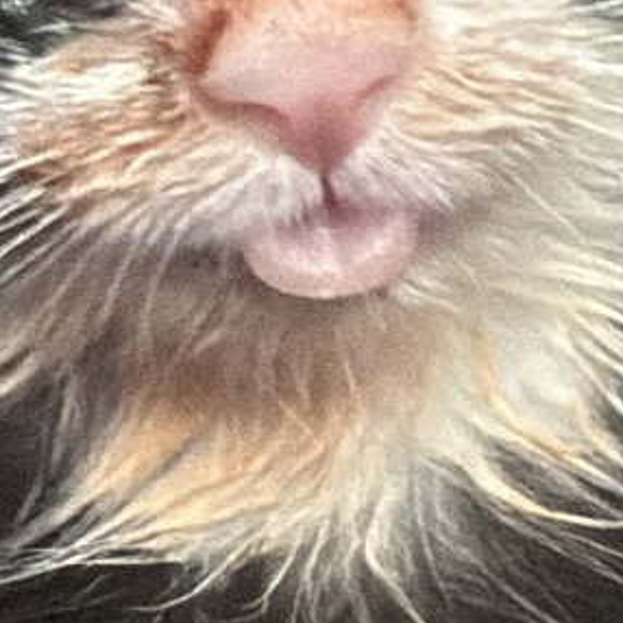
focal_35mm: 198
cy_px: 215
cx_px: -558
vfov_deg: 8.8
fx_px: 4032
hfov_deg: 8.4
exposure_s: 1/24
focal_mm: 2.71
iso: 640
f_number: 1.9
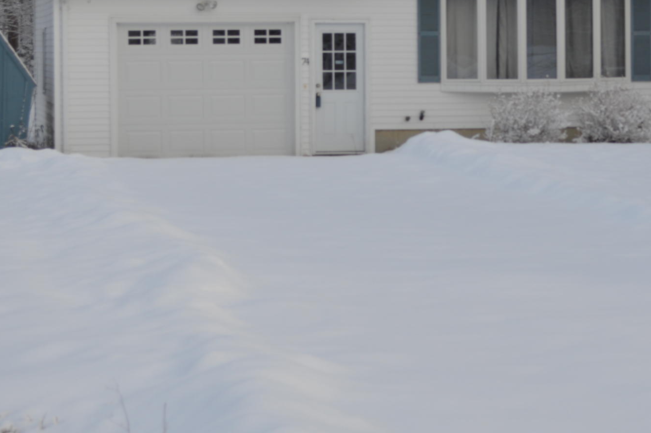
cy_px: 89
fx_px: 2312
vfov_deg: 10.7
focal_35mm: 128
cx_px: 495
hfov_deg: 15.9
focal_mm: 38
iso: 100
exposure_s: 1/160
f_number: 6.3
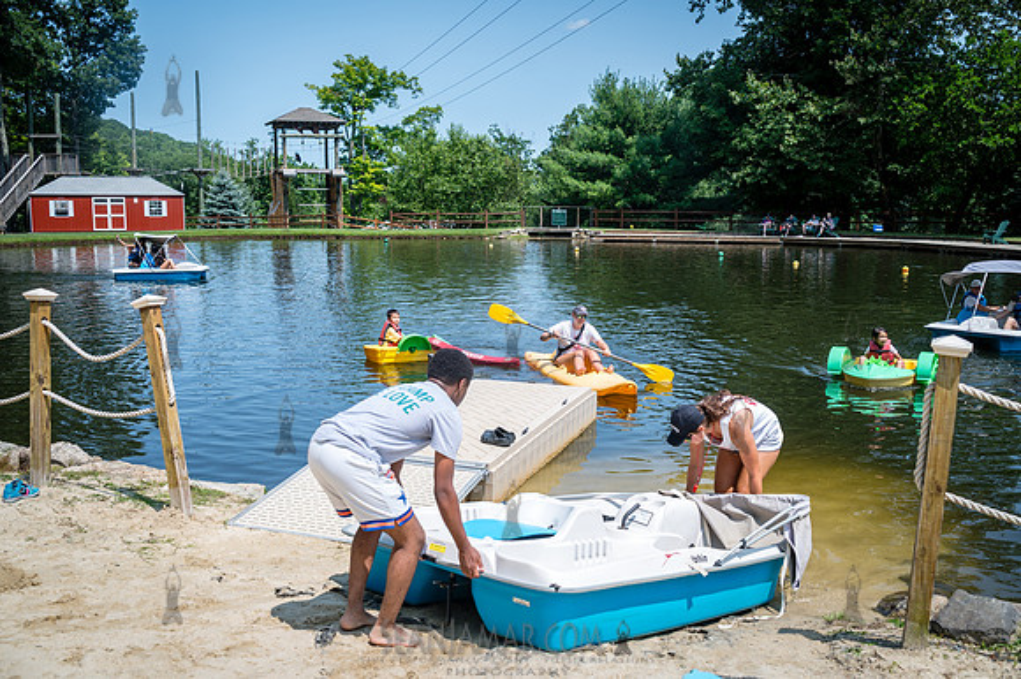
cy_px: 340
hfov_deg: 54.3
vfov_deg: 37.7
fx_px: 996
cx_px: 510
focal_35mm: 35
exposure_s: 1/500
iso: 100
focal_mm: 35
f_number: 4.5
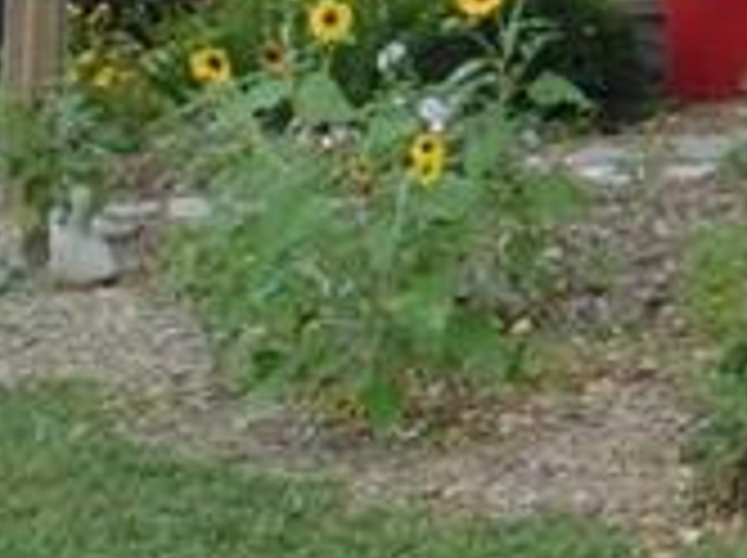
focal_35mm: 136
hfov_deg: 11.8
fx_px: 2931
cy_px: -495
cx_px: 1796
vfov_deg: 10.2
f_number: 3.1
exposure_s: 1/640
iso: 80
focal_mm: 4
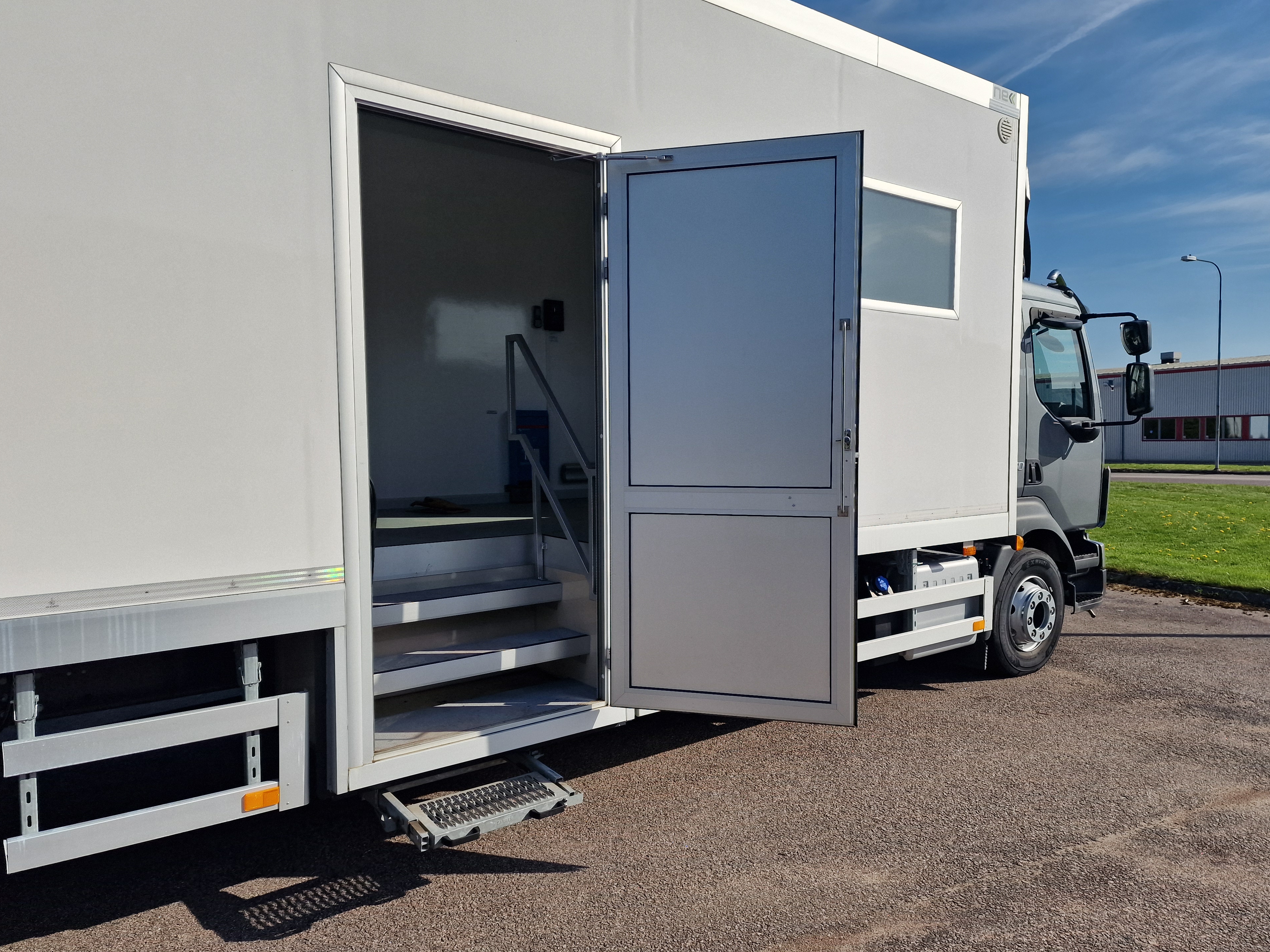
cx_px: 649
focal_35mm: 24
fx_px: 881
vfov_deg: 56.8
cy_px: 481
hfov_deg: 71.6
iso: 50
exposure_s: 1/1984
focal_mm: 6.4
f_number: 1.8
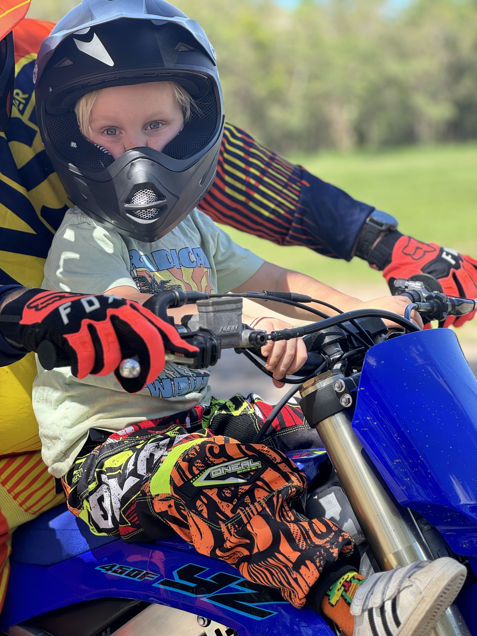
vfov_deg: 25.3
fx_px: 1415
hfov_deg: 19.1
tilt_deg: -7.7
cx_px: 238
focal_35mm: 77
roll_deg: +1.0
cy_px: 318
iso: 25
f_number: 2.8
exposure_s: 1/99
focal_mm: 9
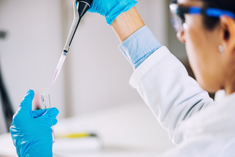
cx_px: 118
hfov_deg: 19.5
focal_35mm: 105
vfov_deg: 13.0
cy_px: 78
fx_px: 686
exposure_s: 1/160
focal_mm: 105
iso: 200
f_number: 3.2
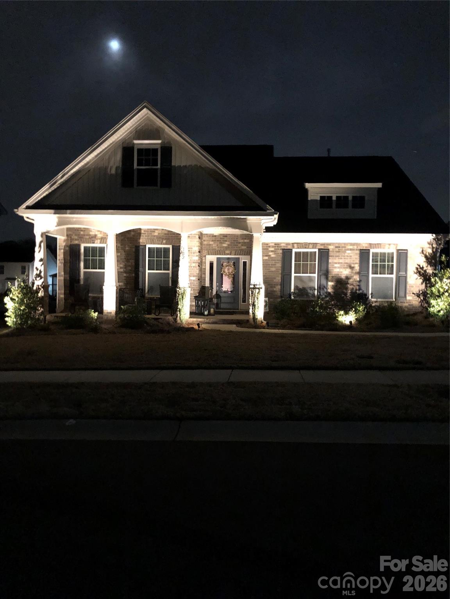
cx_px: 225
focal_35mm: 28
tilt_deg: -2.7
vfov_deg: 63.4
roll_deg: -0.9
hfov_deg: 49.7
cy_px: 300
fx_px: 485
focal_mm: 3.99
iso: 640
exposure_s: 1/4
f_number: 1.8
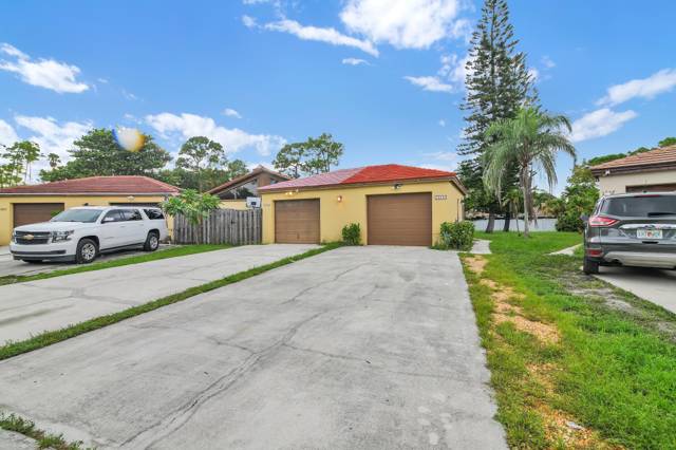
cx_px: 338
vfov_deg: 73.7
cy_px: 225
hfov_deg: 96.8
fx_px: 300
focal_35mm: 16
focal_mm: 16
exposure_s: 1/60
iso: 200
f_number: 11
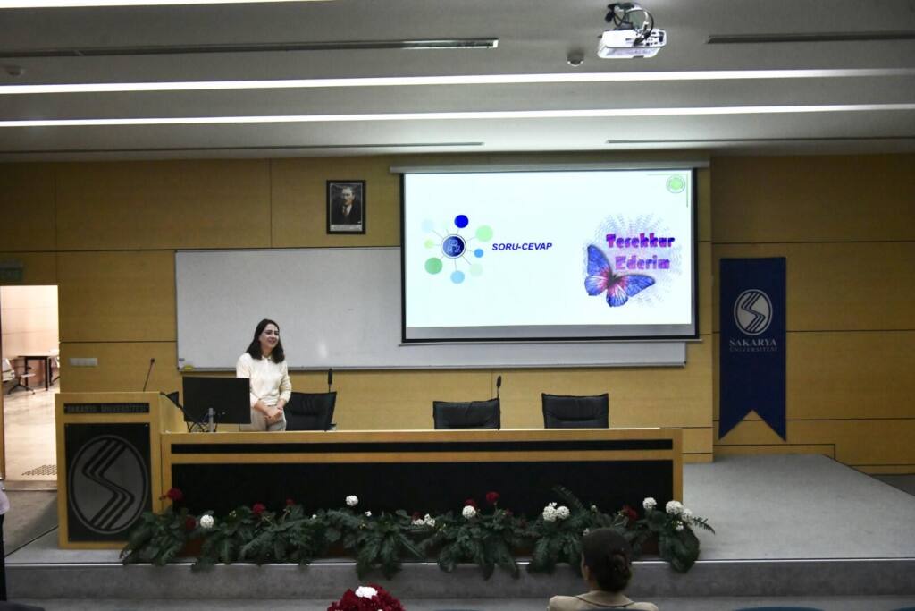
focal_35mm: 36
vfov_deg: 36.9
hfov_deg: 53.1
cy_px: 306
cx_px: 458
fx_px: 915
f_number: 7.1
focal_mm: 36
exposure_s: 1/200
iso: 6400
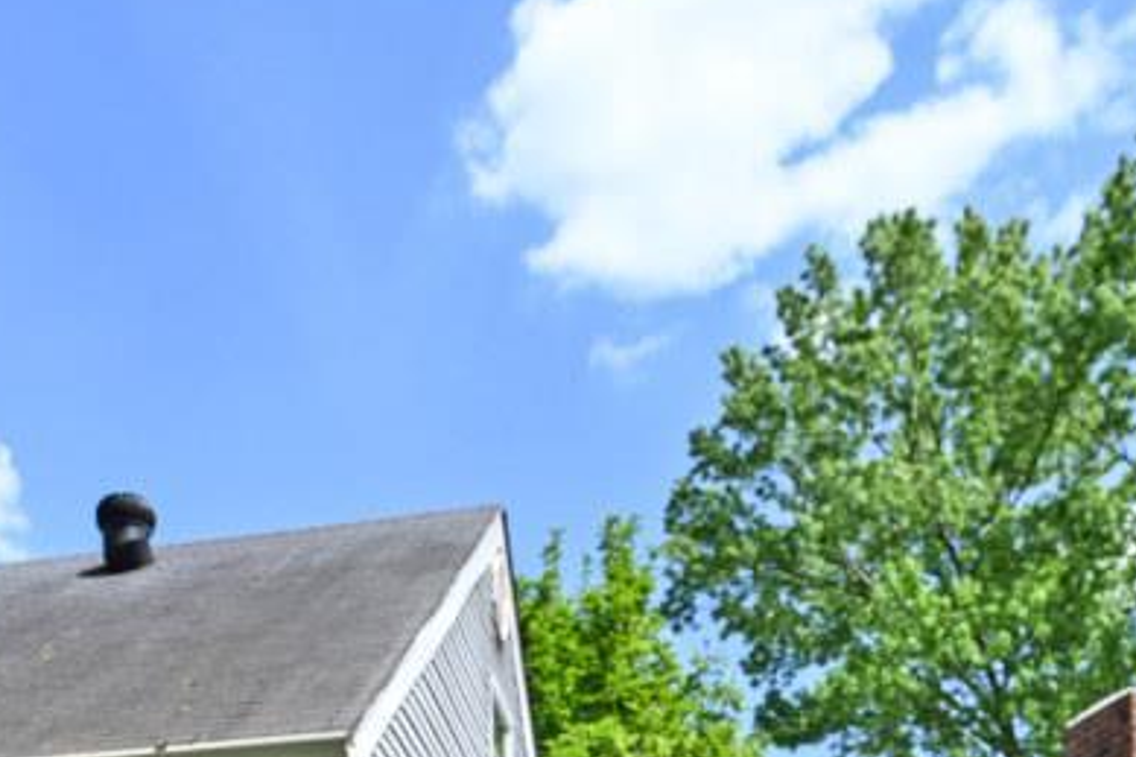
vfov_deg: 19.4
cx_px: 421
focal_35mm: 54
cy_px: 1330
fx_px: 1703
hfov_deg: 36.7
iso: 100
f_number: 6.3
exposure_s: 1/320
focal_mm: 14
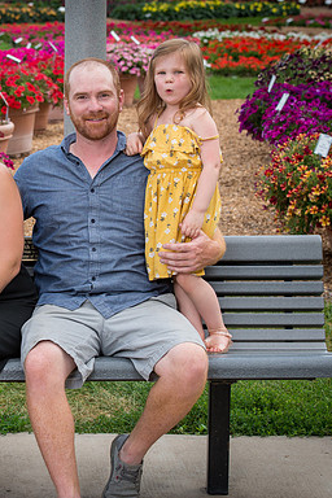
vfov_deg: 17.3
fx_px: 1632
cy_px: 223
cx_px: 19
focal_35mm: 118
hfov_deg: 11.5
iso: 400
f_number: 6.3
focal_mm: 70
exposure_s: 1/250
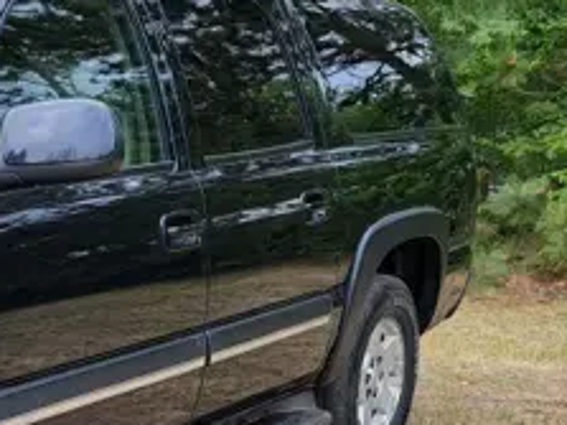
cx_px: -236
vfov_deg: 20.6
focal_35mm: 69
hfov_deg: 23.6
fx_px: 1130
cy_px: 417
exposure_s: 1/194
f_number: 1.8
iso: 16
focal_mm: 6.7
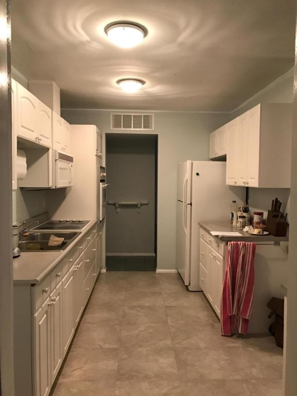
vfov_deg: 63.4
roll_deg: +0.0
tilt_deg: -2.9
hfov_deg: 49.7
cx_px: 148
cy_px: 198
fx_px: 320
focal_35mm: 28
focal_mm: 3.99
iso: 64
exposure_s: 1/15
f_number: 1.8
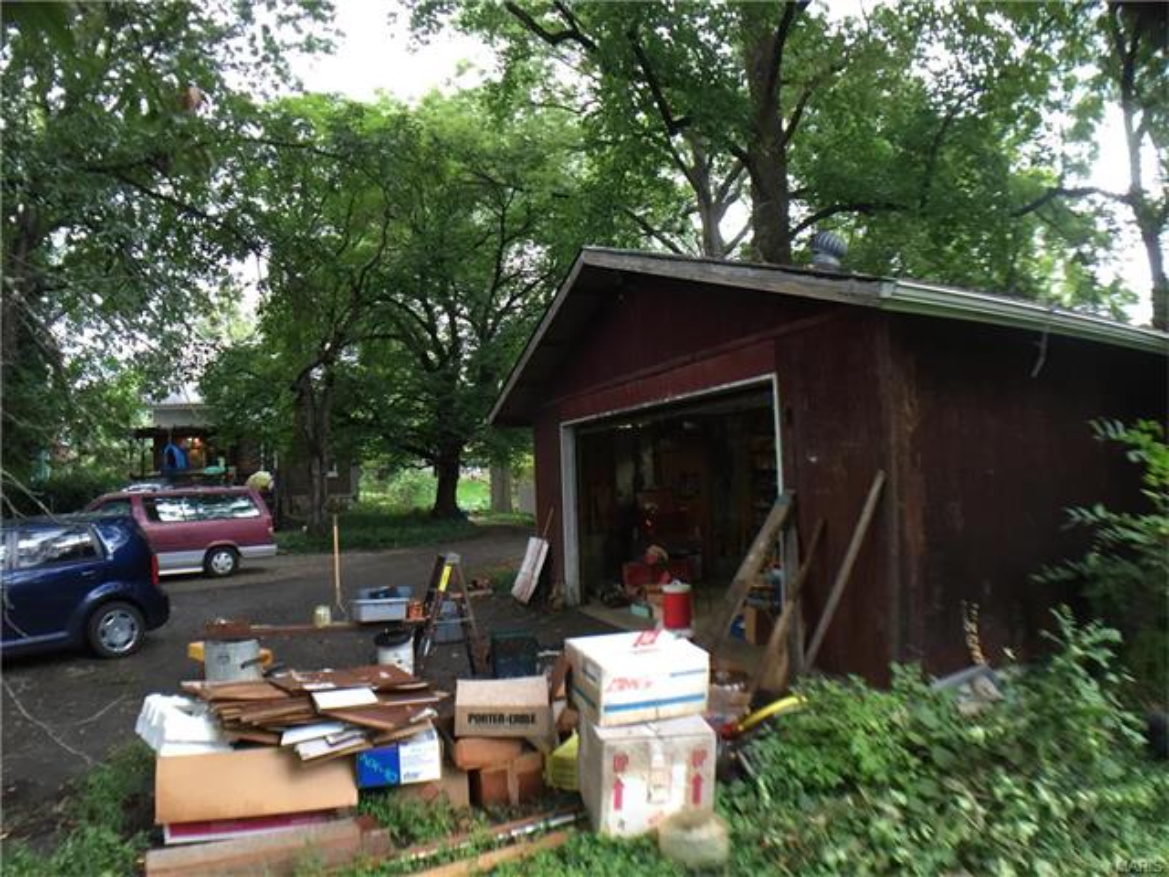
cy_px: 438
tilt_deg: +2.4
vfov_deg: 48.2
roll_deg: +2.1
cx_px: 584
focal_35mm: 29
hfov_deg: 61.7
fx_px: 979
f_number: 2.2
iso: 50
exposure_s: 1/30
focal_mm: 4.15
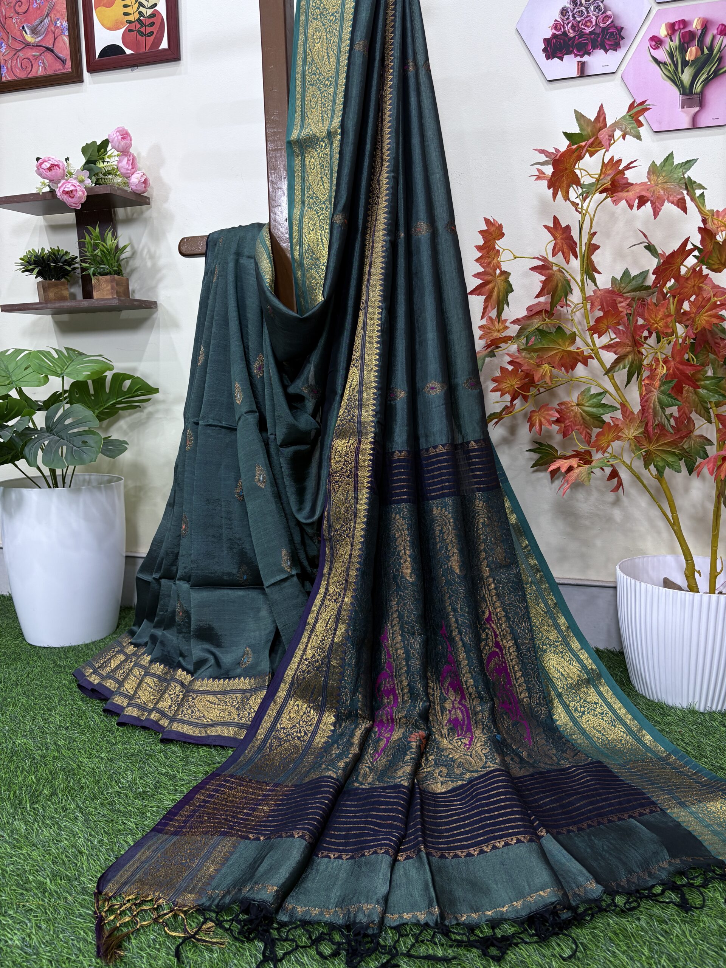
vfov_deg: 67.3
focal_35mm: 26
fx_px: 727
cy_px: 484
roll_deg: +0.9
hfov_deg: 53.1
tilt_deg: -7.8
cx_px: 363
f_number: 1.6
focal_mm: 5.96
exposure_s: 1/50
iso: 125
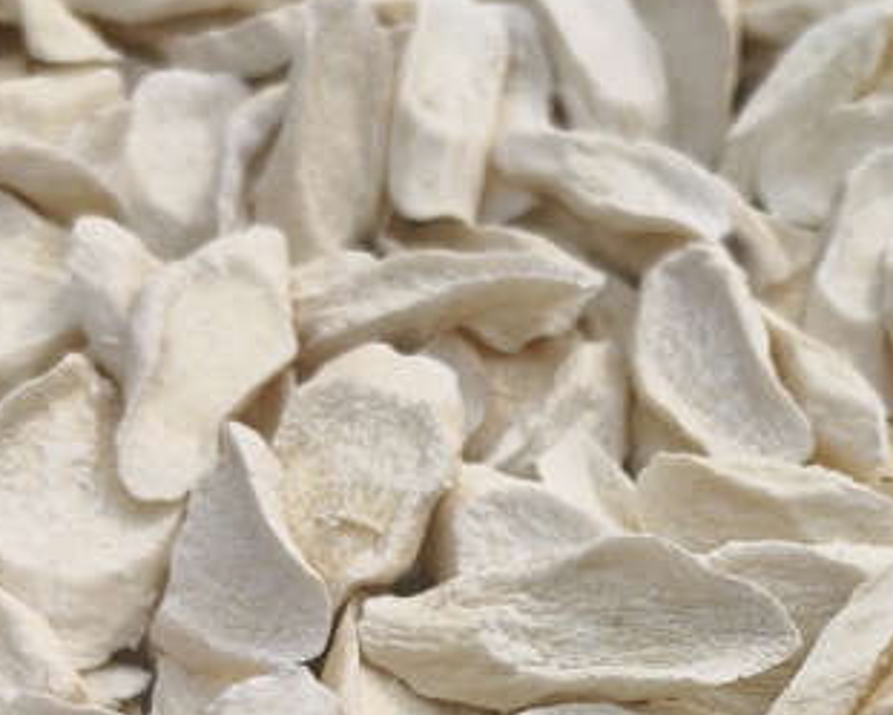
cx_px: 669
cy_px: 714
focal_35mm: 77
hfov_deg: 24.5
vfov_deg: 19.4
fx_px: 2036
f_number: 1.57
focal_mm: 5.6
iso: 72
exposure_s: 1/2915
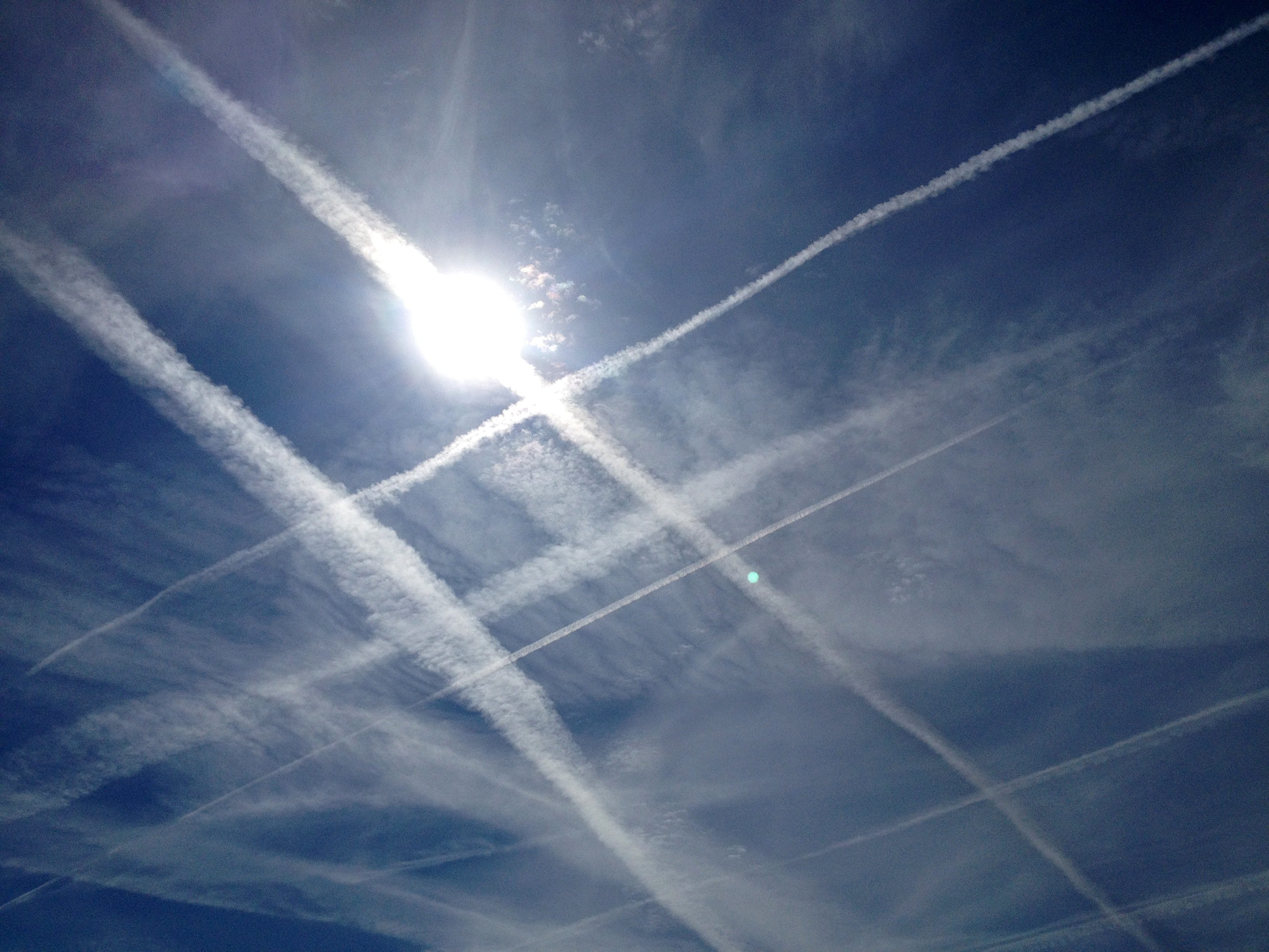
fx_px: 1283
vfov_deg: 40.7
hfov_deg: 52.6
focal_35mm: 35
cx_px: 634
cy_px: 476
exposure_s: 1/13889
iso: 50
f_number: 2.4
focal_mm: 4.28
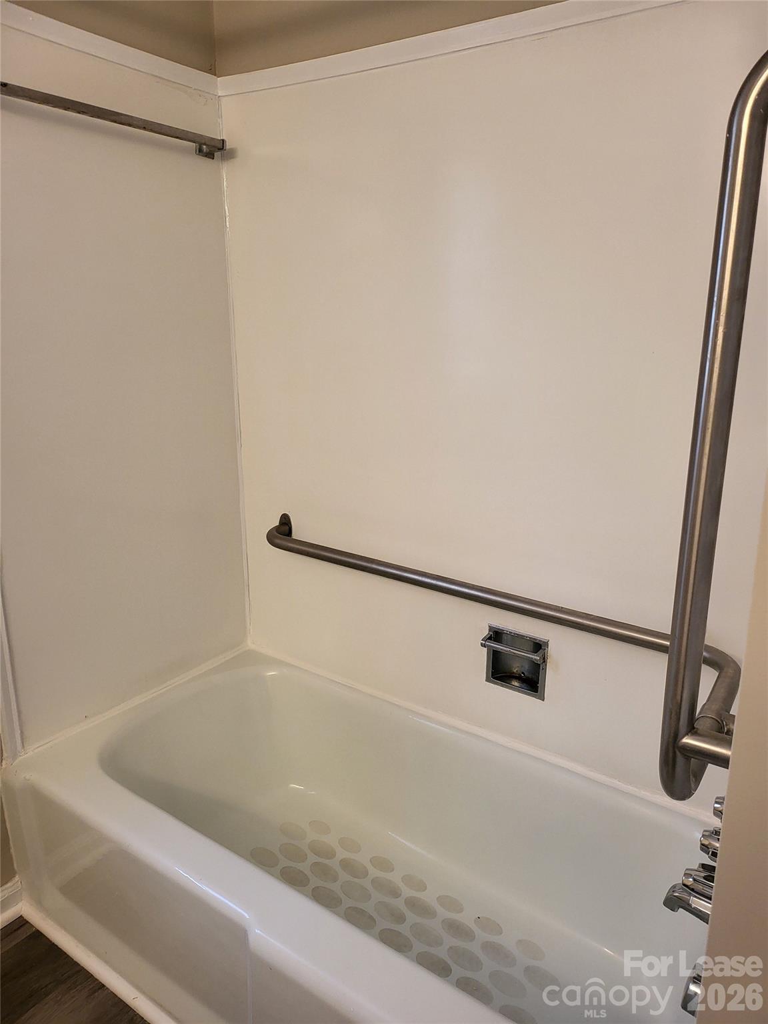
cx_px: 384
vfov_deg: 71.6
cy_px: 512
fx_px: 710
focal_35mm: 24
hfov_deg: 56.8
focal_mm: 5
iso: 250
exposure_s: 1/120
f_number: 1.8
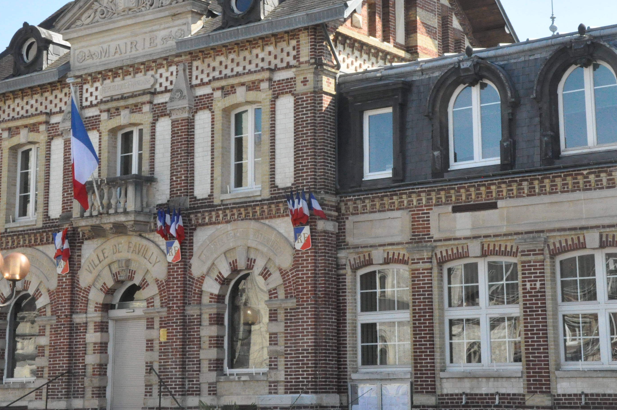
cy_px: 118
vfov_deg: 17.2
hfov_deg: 25.7
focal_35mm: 79
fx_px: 1352
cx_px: 312
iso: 3200
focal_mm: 34
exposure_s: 1/500
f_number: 22
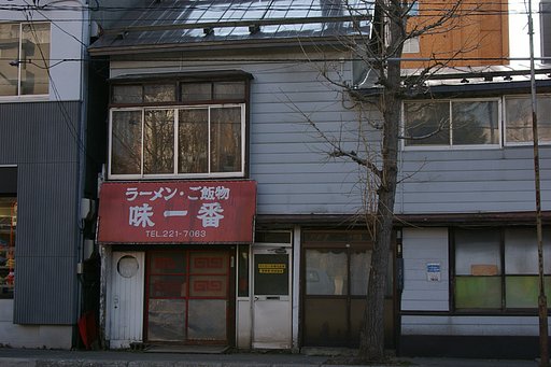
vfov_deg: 31.9
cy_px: 184
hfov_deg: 46.4
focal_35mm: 42
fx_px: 643
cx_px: 276
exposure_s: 1/80
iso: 200
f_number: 8
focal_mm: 28
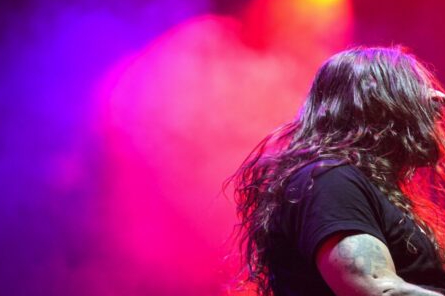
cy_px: 136
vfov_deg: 4.0
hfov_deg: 6.0
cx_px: 370
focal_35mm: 342
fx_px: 4224
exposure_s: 1/250
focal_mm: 132
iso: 2500
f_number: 5.6
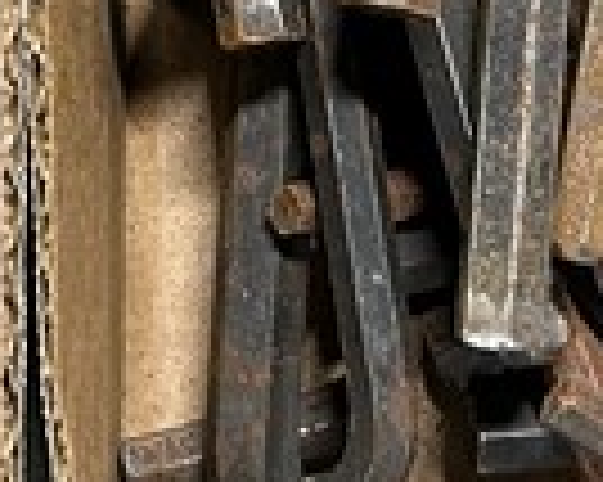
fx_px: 3460
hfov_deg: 9.9
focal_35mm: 194
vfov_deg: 7.6
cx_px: 171
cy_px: -514
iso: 160
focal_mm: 5.7
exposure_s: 1/60
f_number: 1.5
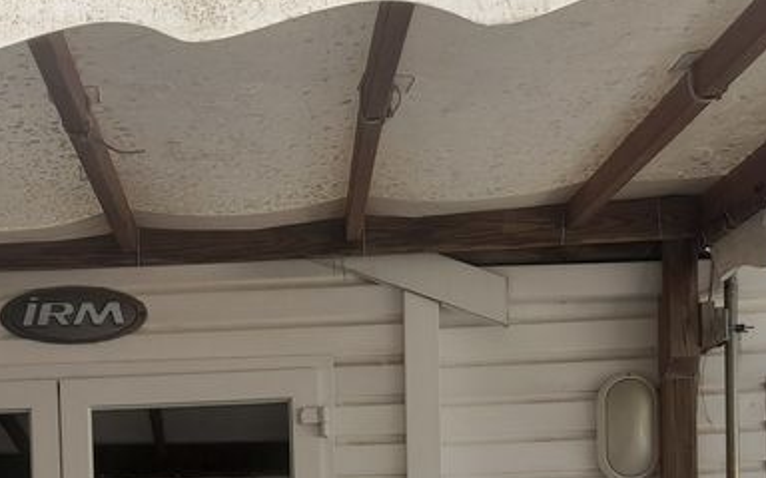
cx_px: 160
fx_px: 1440
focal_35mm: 69
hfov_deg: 29.2
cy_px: 705
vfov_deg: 17.1
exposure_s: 1/257
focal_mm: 4.6
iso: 20
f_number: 2
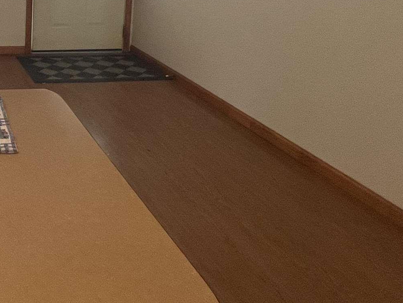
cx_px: -99
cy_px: 1
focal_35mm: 40
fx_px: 466
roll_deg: +1.7
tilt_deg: -11.2
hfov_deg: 35.2
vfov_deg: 33.0
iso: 160
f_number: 1.8
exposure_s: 1/120
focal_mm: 1.57
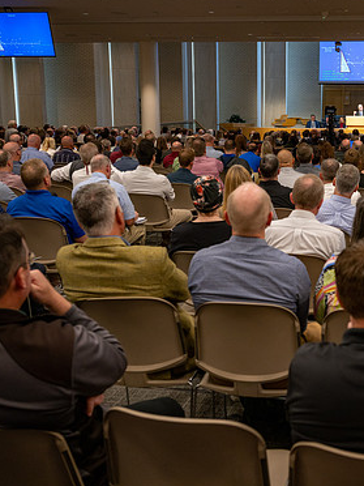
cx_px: 312
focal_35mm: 45
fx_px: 631
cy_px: 245
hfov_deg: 31.0
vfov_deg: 42.1
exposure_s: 1/80
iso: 400
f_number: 4
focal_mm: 30
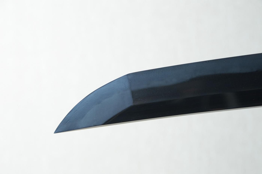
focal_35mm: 150
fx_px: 1091
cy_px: 87
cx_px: 131
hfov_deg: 13.7
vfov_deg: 9.1
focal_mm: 100
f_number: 11
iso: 400
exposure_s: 1/2
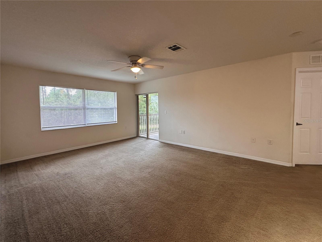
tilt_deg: -5.4
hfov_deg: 102.1
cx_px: 161
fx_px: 130
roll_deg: +1.1
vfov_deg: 85.6
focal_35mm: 14
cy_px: 121
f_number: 2.2
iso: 250
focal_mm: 2.22
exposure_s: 1/120
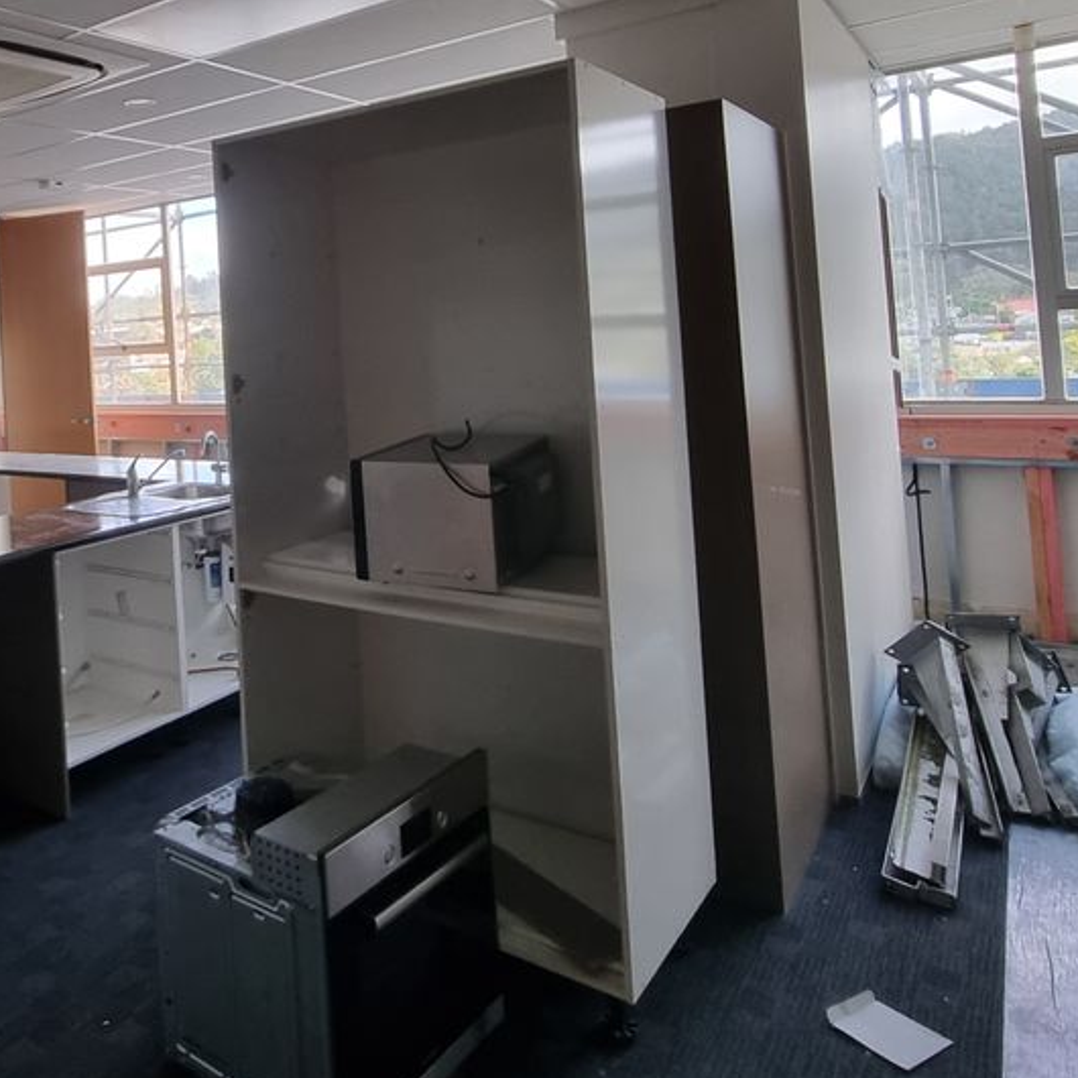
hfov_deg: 55.2
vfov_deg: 59.0
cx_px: 169
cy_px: 327
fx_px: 916
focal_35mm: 26
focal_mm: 2.2
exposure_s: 1/50
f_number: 2.2
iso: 160
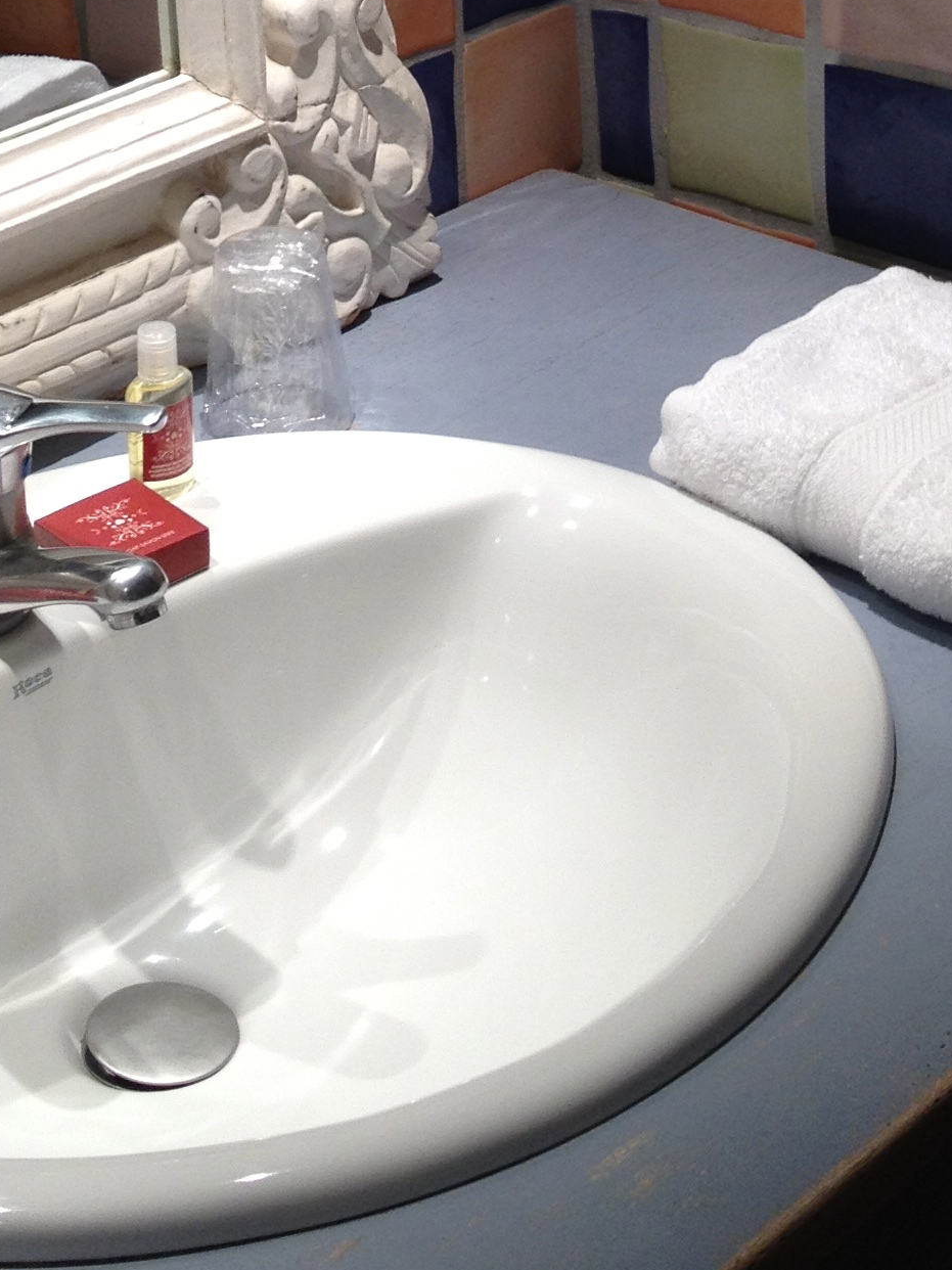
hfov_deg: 15.9
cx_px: 165
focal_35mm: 92
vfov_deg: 19.8
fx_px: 3375
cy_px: -334
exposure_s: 1/60
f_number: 2.4
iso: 80
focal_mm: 4.28
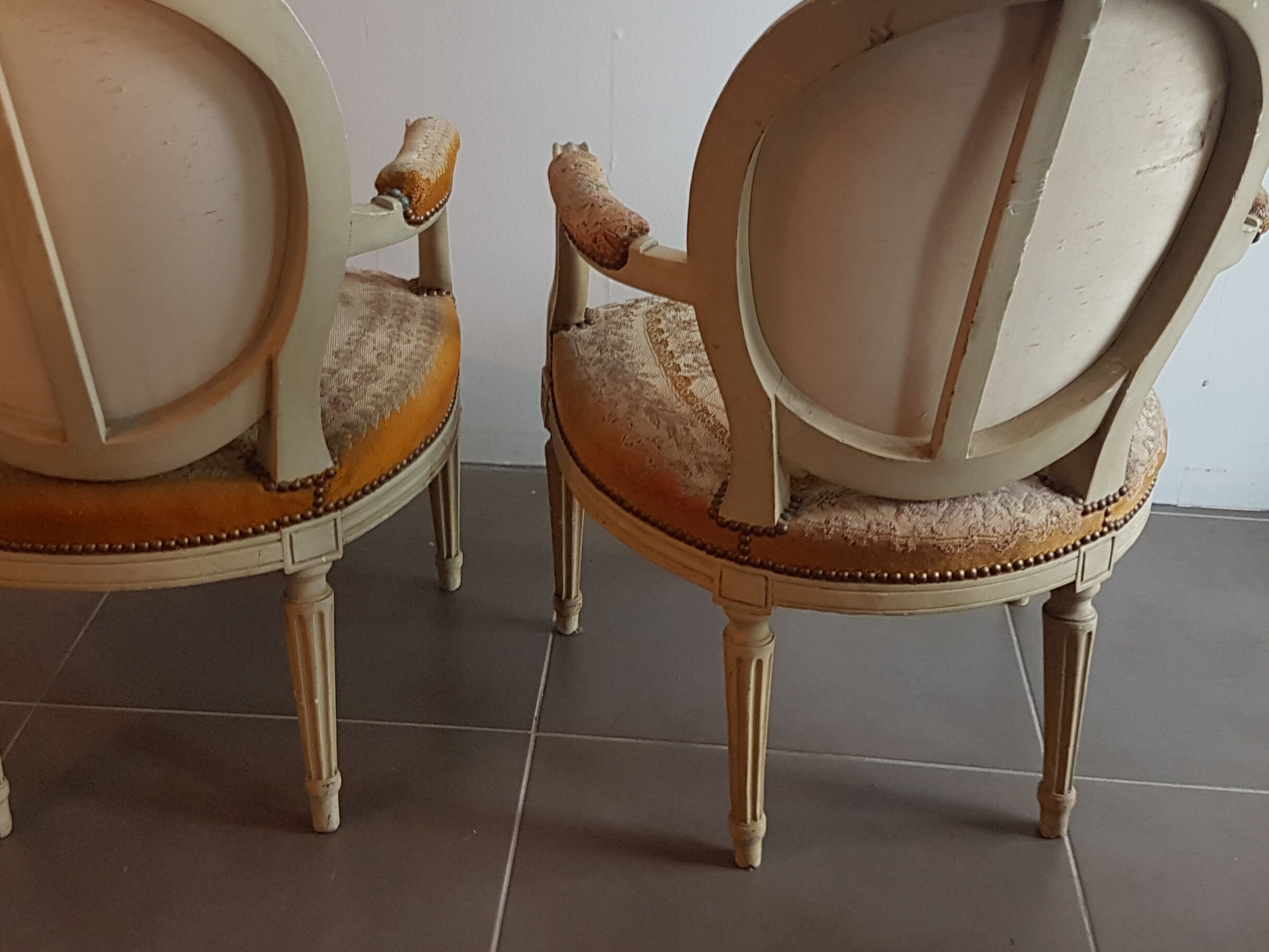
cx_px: 609
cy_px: 325
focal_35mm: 43
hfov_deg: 43.8
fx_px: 1576
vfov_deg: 33.3
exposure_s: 1/50
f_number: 1.7
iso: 80
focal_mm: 4.2
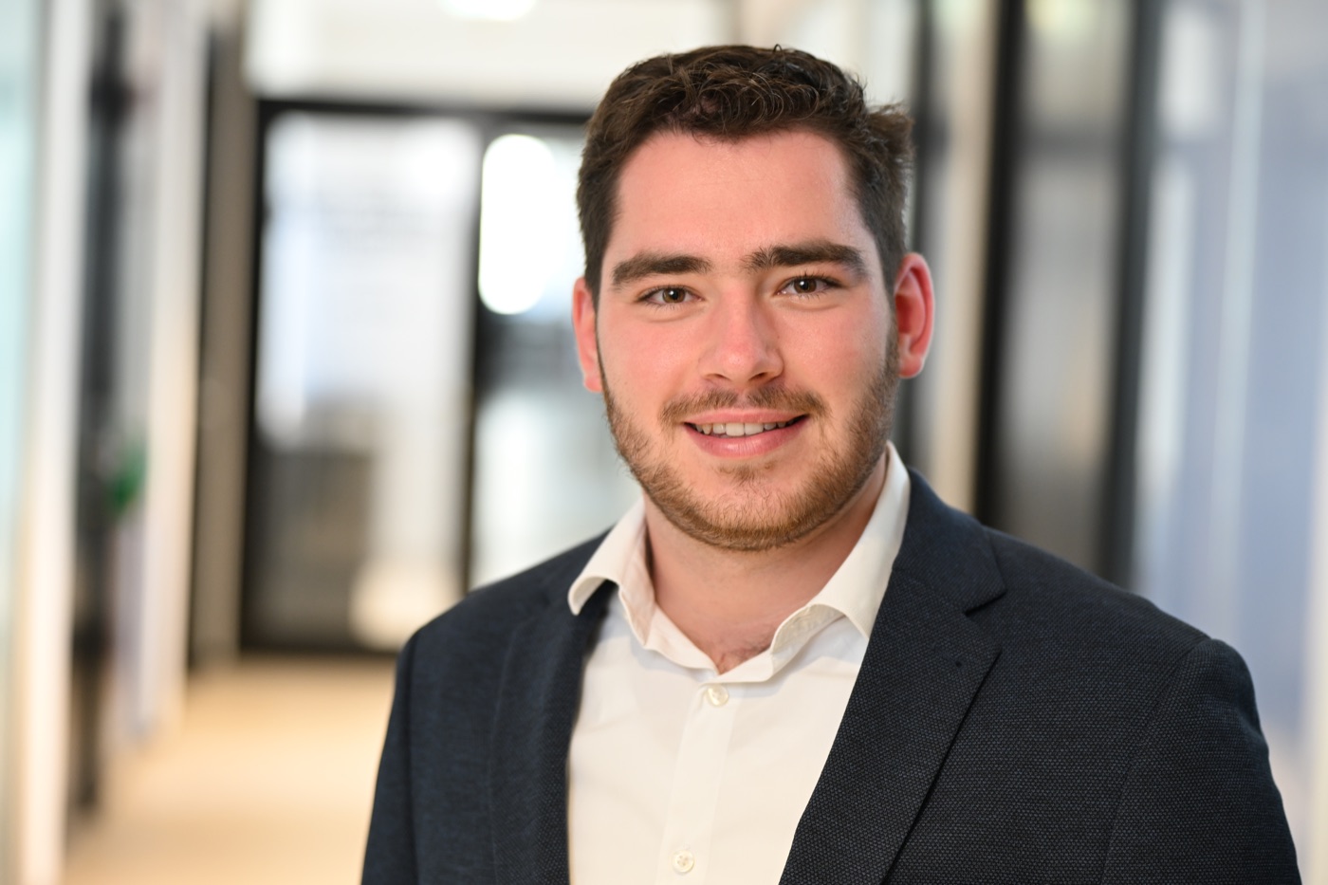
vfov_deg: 16.9
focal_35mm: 81
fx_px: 2987
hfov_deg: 25.1
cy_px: 442
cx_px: 664
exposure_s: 1/60
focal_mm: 81
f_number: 2.5
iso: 1000
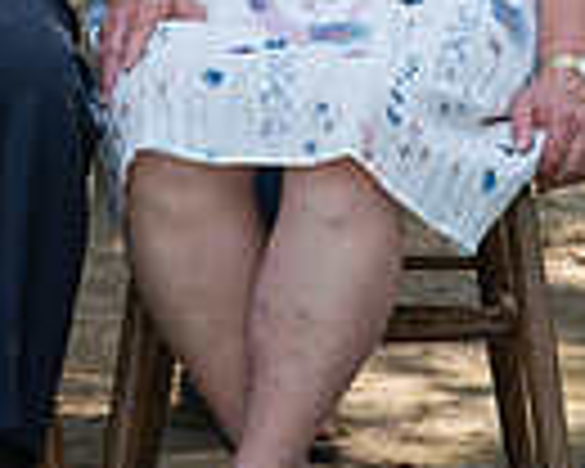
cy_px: -468
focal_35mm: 341
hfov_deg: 5.7
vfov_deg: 4.5
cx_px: 126
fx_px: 5904
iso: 400
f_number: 8
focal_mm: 105
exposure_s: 1/160
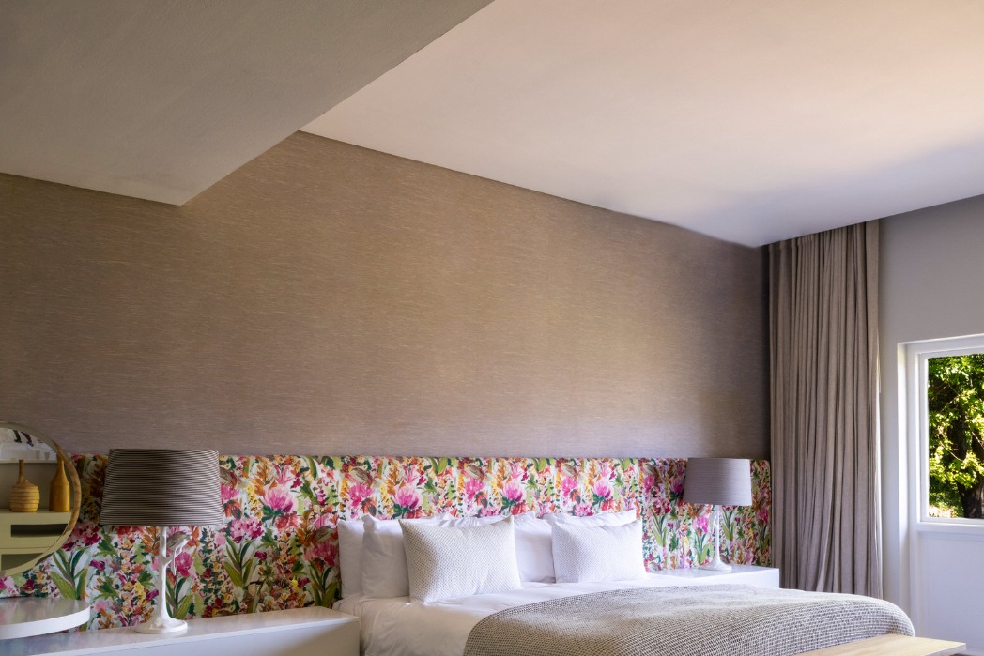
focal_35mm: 34
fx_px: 929
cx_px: 579
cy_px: 439
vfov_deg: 38.4
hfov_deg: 55.5
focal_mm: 22
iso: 200
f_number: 16
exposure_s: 1/20
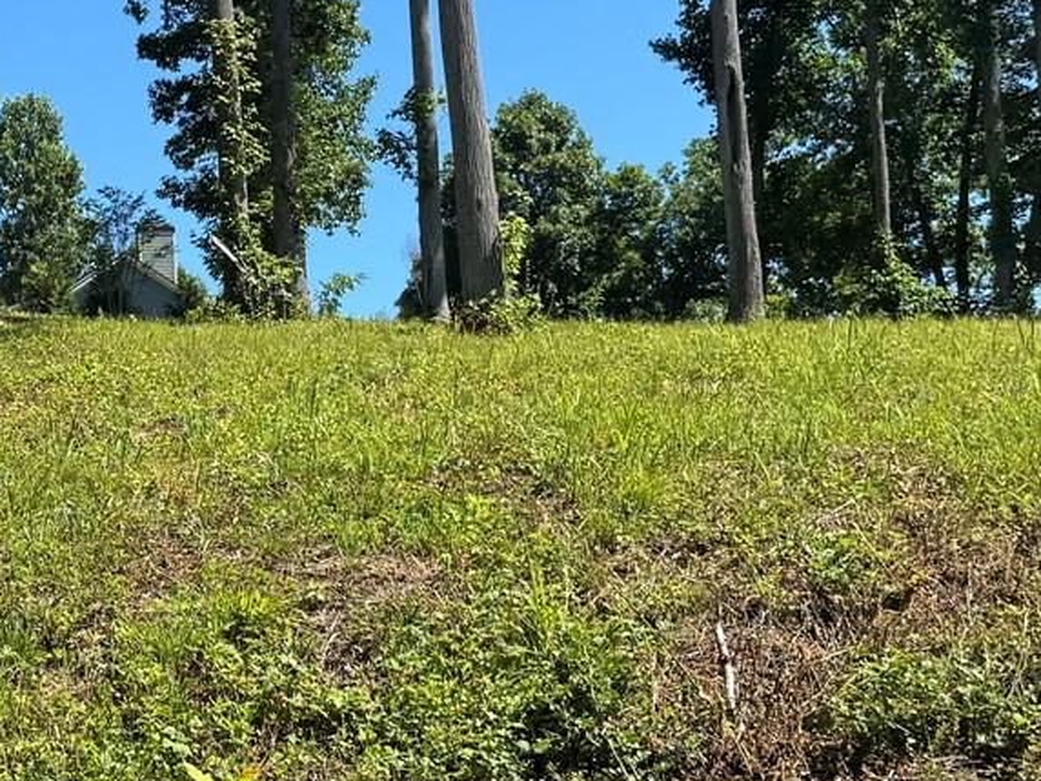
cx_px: 55
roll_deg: +2.6
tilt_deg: +8.4
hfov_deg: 22.1
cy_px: 393
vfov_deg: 17.2
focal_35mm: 86
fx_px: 2586
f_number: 1.78
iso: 80
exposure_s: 1/2105
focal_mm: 6.76
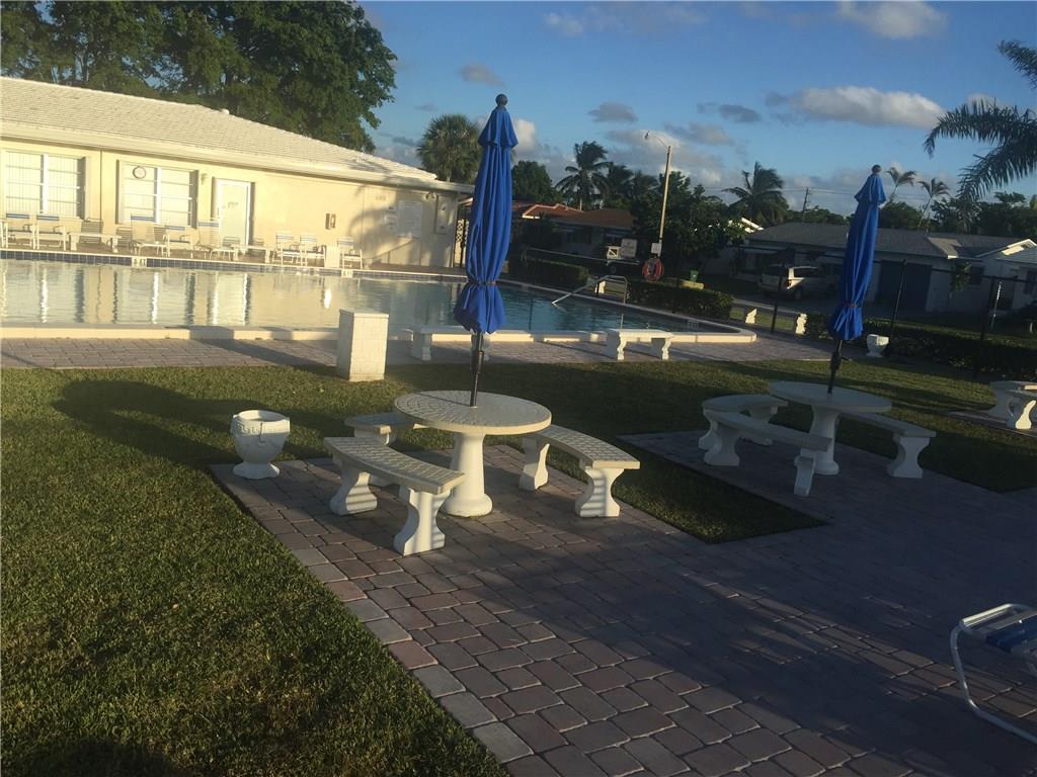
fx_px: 869
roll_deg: -7.5
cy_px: 388
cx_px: 518
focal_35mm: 29
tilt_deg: -9.9
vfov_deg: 48.2
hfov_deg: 61.7
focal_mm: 4.15
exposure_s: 1/1799
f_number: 2.2
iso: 32
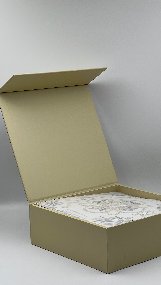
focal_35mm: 84
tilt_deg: -9.6
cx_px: 102
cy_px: 142
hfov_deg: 14.4
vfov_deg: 25.3
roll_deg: +1.5
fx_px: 638
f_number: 2.8
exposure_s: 1/99
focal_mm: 9
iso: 32
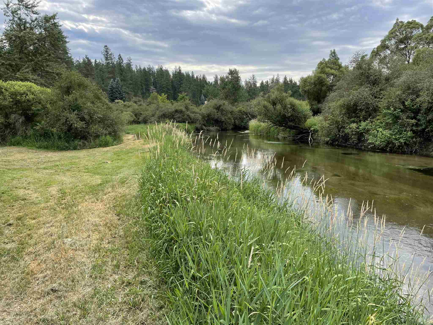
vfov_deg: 53.1
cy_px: 162
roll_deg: +2.4
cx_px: 216
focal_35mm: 26
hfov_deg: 67.3
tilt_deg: -8.3
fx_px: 325
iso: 32
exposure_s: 1/1595
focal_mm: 4.2
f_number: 1.6
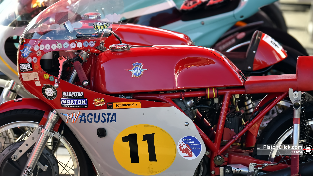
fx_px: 1959
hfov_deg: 9.1
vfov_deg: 5.1
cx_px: 157
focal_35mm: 236
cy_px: 86
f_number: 2.8
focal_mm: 150
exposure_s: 1/200
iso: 140
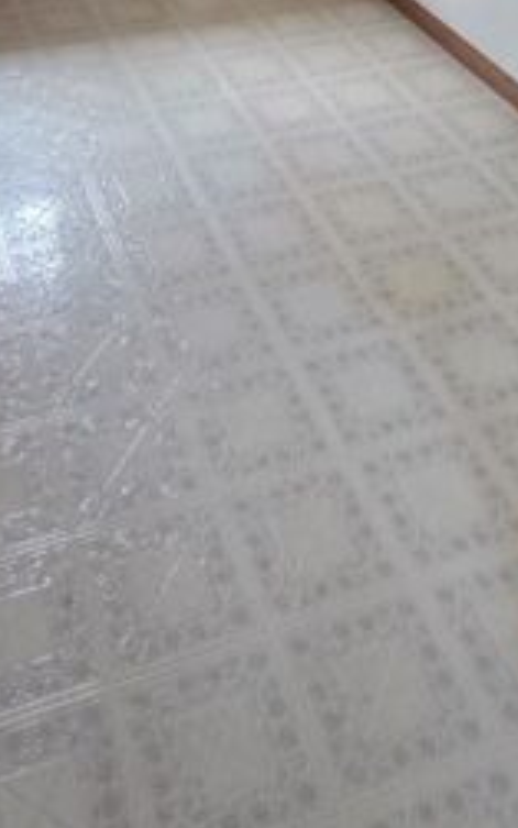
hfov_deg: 29.2
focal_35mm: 44
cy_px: -241
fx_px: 993
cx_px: 218
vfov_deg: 33.5
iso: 500
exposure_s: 1/60
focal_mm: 2.2
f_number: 2.2
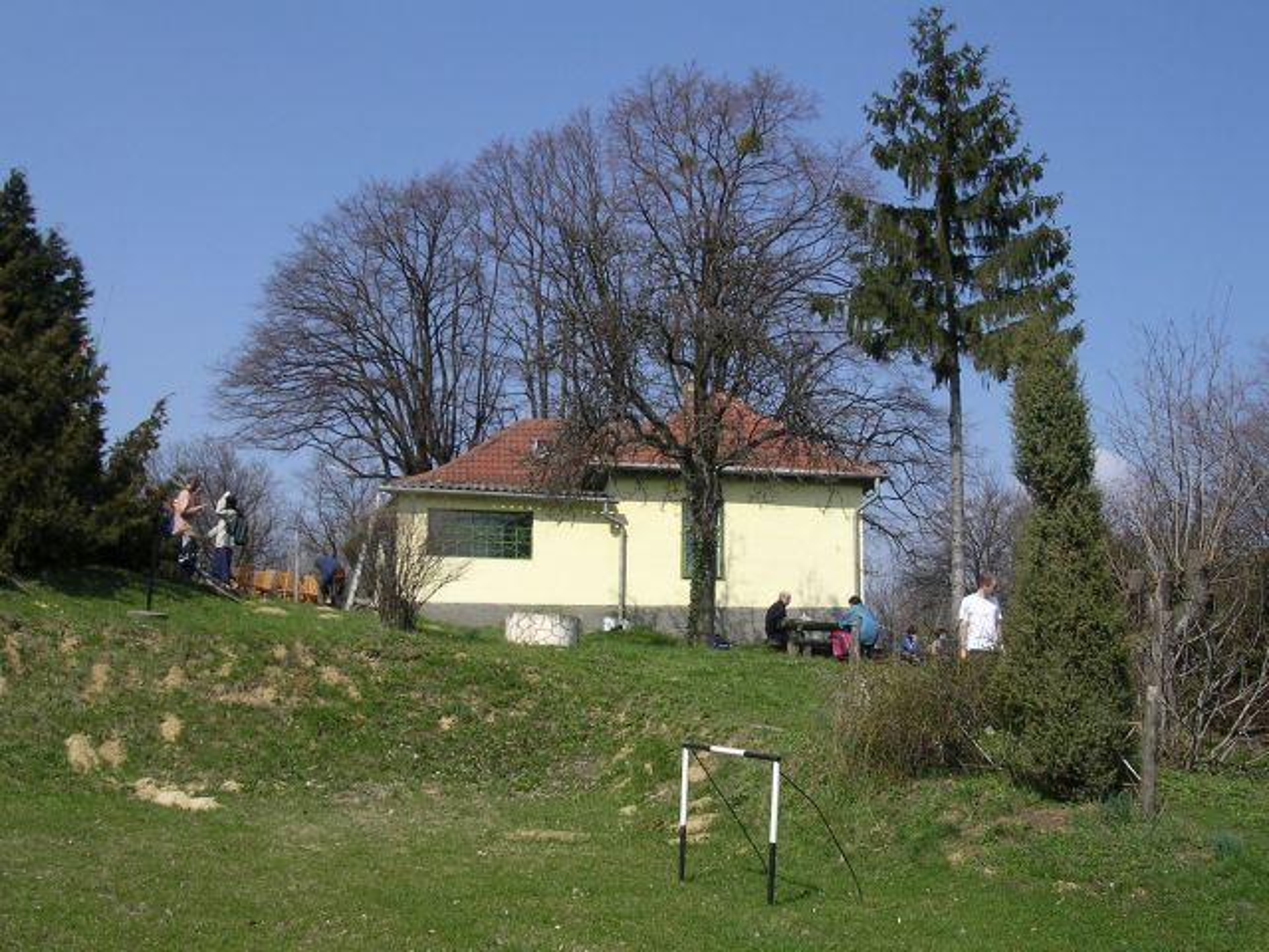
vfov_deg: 37.7
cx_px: 634
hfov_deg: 49.0
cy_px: 476
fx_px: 1393
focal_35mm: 38
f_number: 5.6
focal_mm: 5.8
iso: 100
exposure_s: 1/341
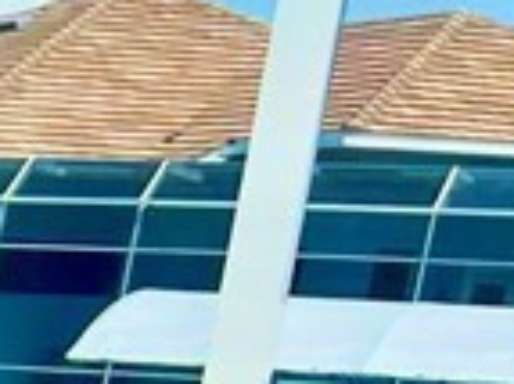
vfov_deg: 7.1
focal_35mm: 186
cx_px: -1272
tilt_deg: -16.5
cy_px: 1141
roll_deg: -2.6
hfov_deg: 8.2
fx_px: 2760
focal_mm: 5.7
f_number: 1.5
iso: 50
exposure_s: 1/9434
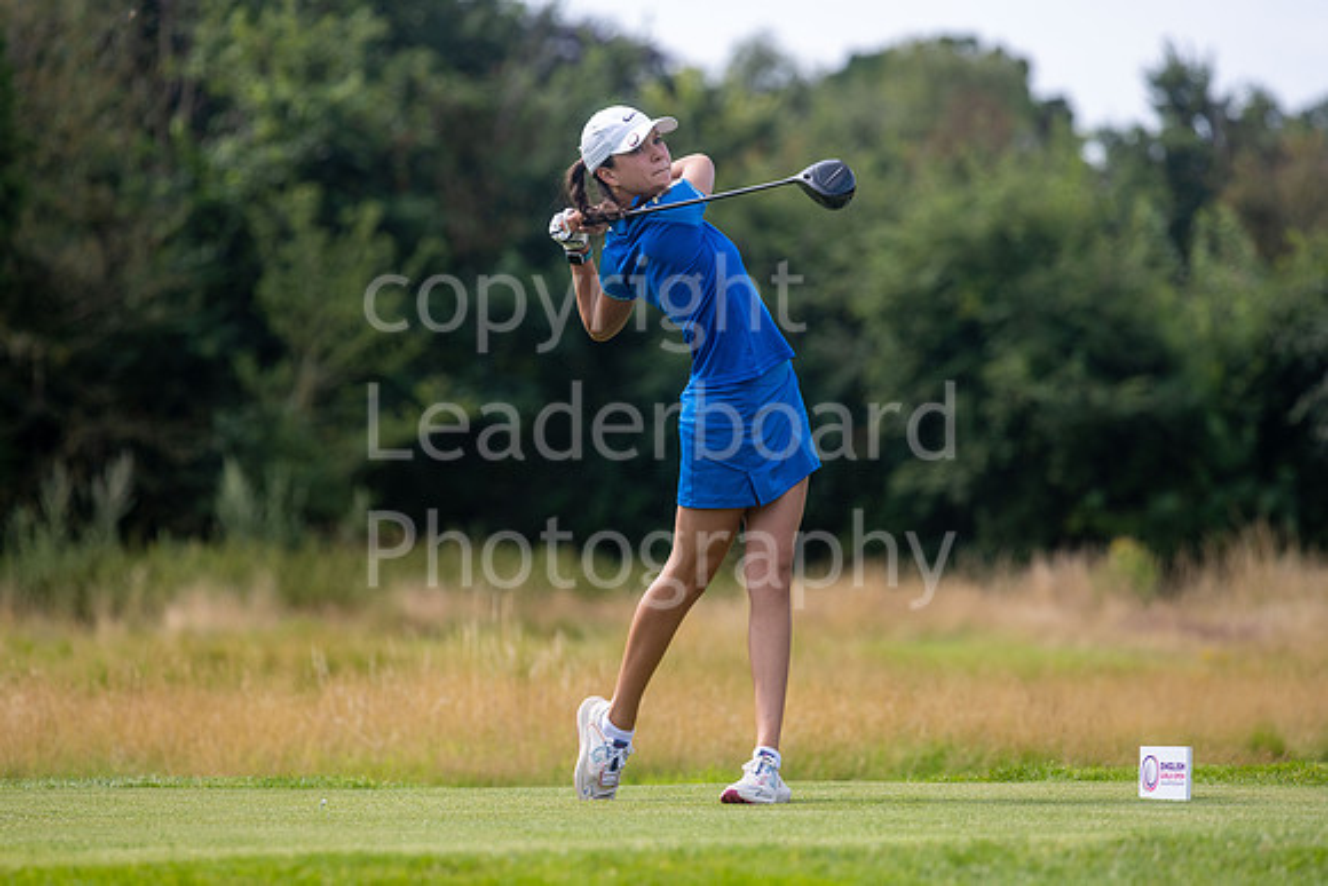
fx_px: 11069
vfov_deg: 4.6
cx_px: 664
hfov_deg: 6.9
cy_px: 443
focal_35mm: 300
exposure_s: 1/640
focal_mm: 300
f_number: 5.6
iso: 200
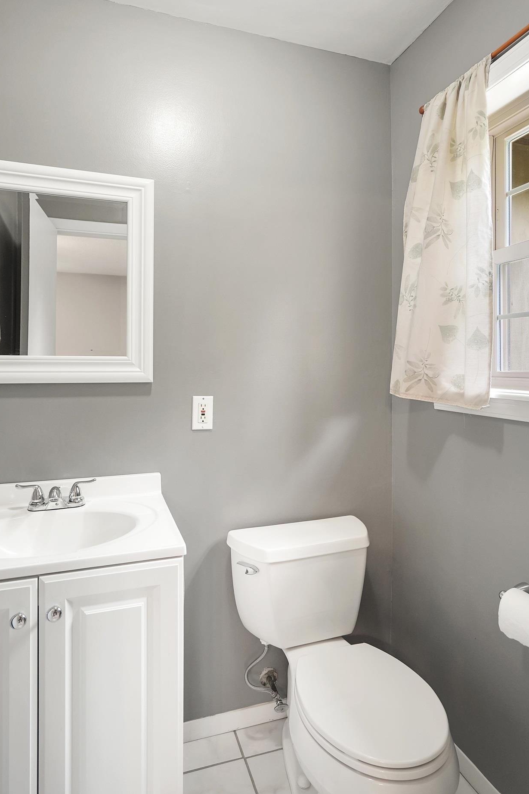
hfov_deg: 61.9
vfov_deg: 83.6
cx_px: 244
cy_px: 350
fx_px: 441
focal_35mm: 20
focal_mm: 16
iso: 100
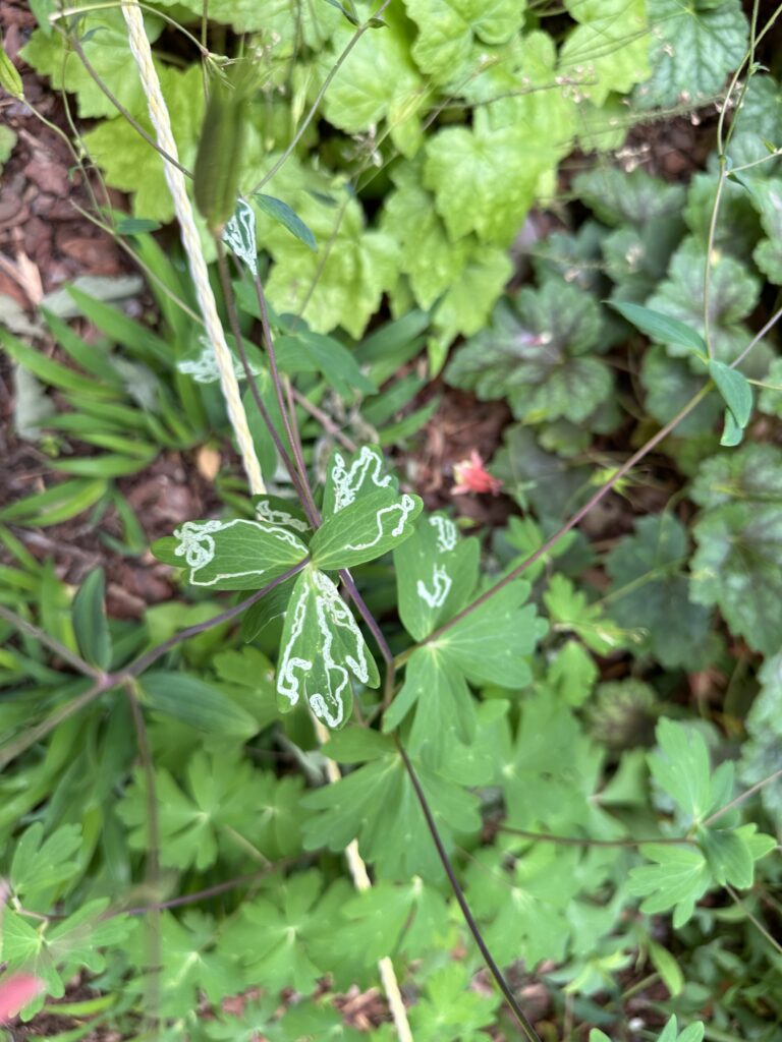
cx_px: 391
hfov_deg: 56.8
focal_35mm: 24
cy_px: 521
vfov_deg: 71.6
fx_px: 723
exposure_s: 1/121
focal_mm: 6.86
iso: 64
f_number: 1.78
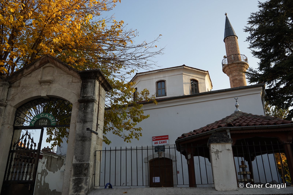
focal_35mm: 29
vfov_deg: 45.0
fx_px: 236
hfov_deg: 63.7
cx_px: 146
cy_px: 98
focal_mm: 29
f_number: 7.1
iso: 100
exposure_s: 1/100
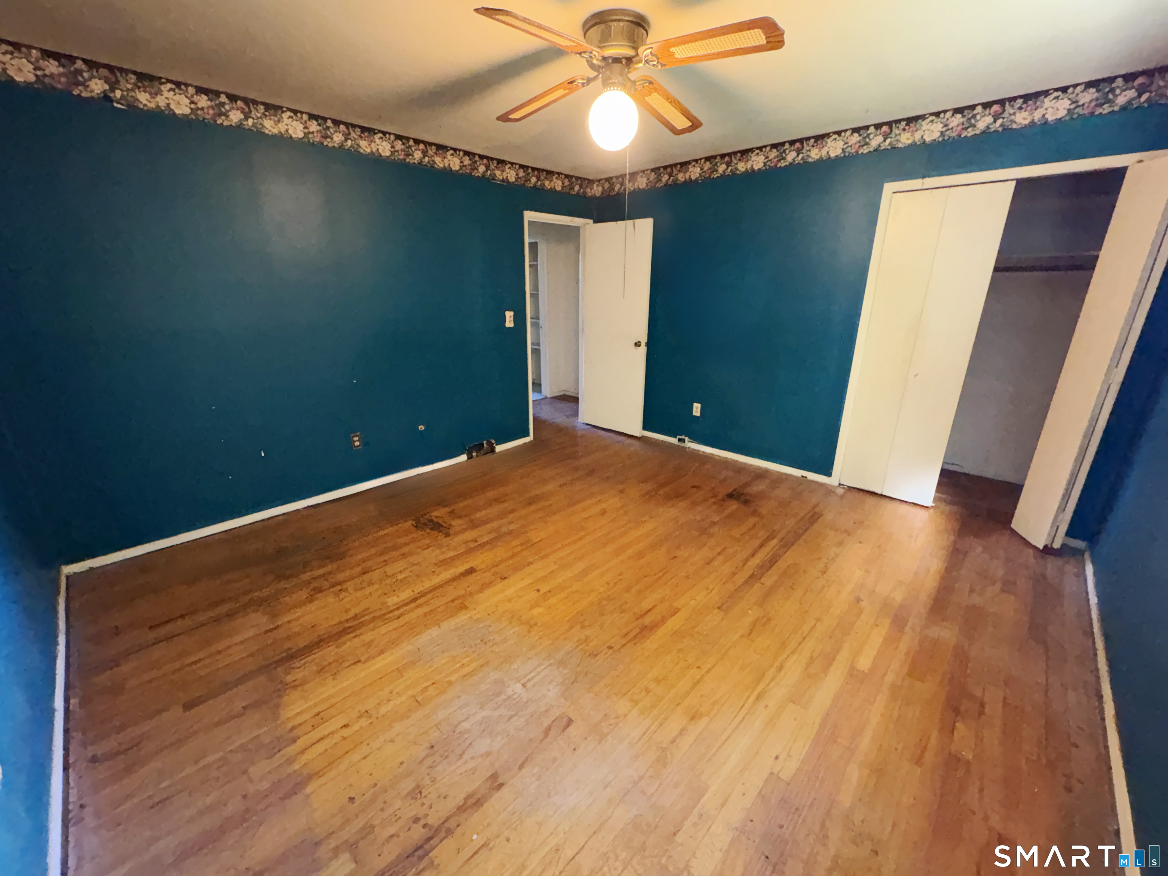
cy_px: 438
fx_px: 472
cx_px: 584
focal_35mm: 14
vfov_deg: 85.7
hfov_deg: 102.1
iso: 500
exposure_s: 1/30
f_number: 2.2
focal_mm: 2.22
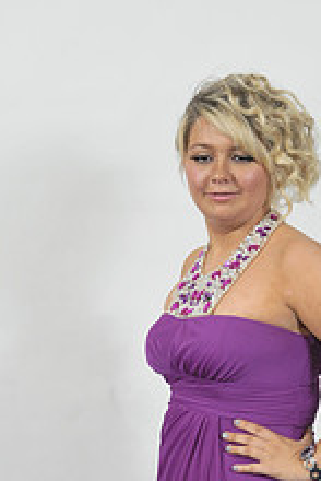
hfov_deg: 10.0
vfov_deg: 14.6
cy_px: 538
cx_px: 221
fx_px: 1829
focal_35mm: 137
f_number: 7.1
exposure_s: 1/160
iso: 1000
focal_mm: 52
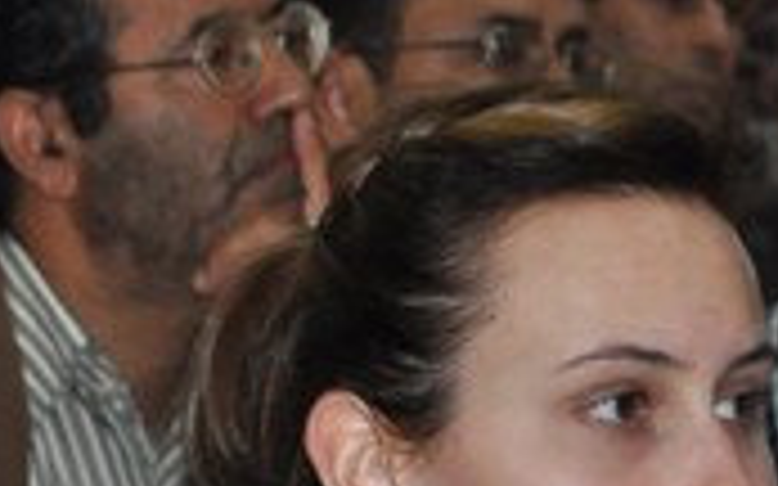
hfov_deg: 6.8
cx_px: -27
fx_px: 6568
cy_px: 664
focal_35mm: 310
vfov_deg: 4.2
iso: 800
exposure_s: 1/60
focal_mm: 55
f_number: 5.6
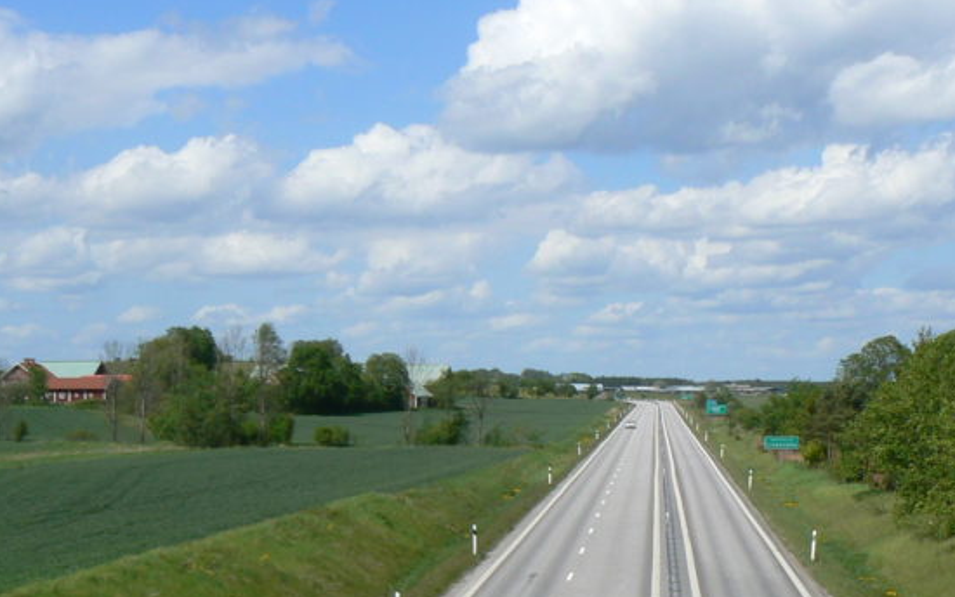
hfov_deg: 28.8
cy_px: 635
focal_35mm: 71
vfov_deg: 17.8
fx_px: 1848
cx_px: 604
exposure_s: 1/400
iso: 80
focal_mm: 6
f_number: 8
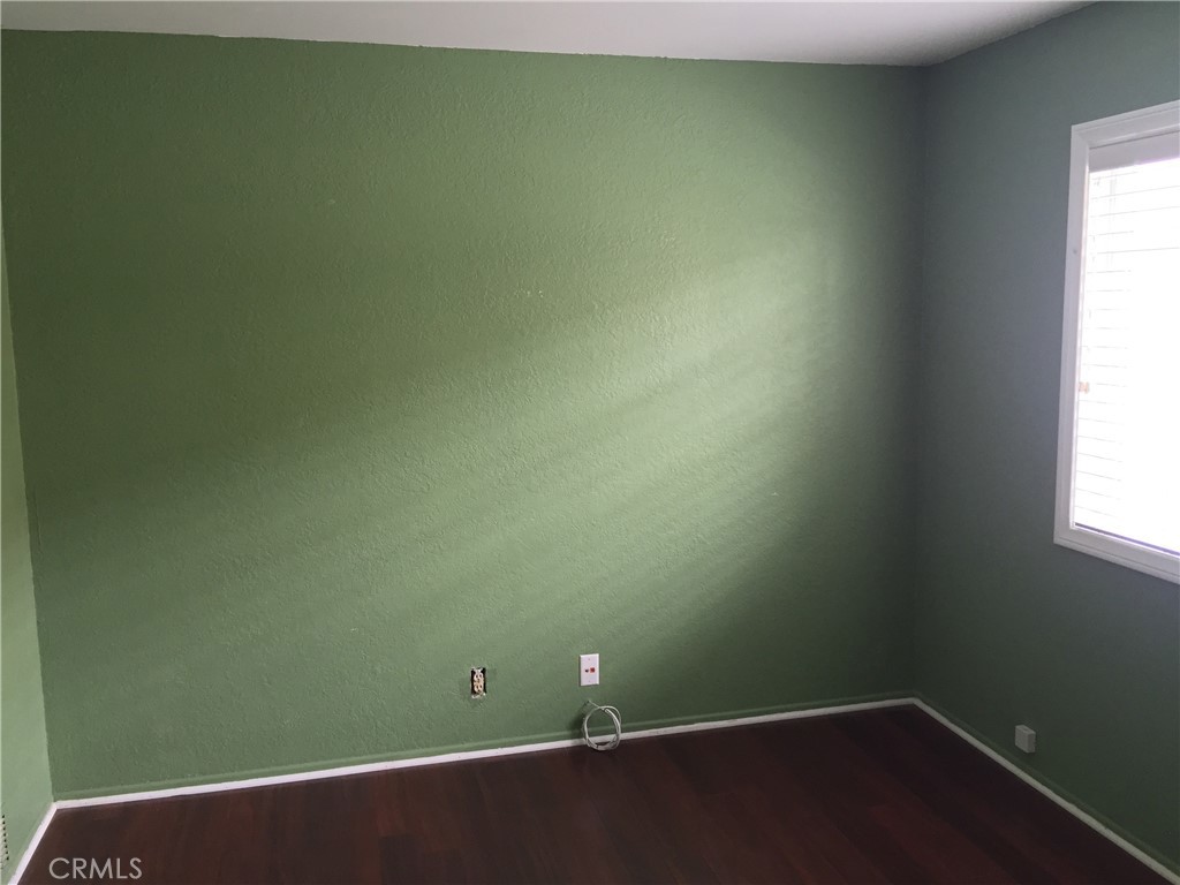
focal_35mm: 29
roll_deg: +0.5
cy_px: 442
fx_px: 989
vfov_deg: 48.2
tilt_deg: -6.6
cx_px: 590
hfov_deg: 61.7
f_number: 2.2
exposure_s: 1/30
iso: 160
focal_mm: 4.15
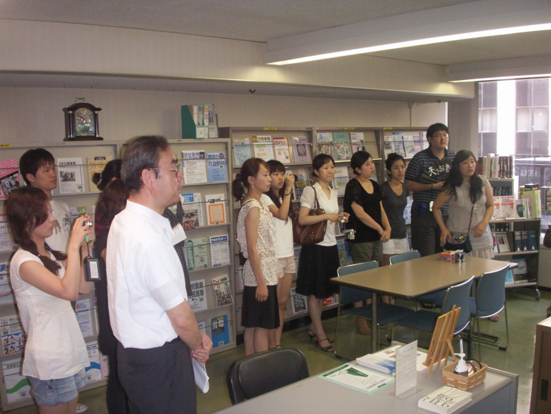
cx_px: 276
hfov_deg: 50.1
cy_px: 207
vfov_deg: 38.7
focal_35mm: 37
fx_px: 589
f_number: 3.5
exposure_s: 1/40
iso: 160
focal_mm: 7.7
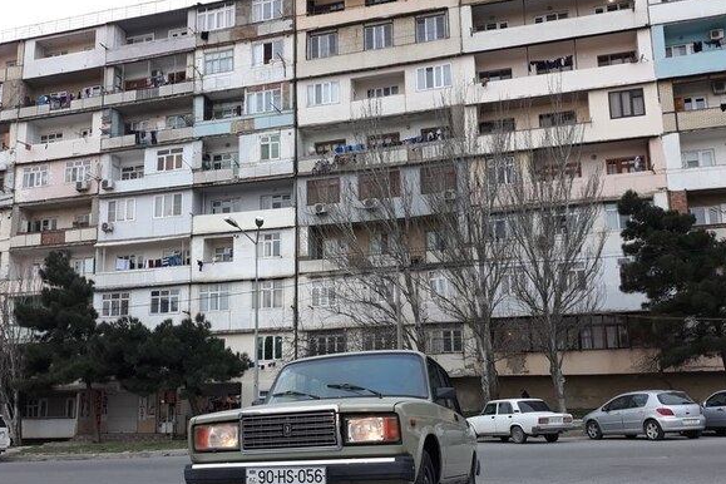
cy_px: 285
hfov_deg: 58.7
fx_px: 645
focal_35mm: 32
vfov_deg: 41.0
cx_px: 361
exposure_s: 1/50
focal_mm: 3.71
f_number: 1.7
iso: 40
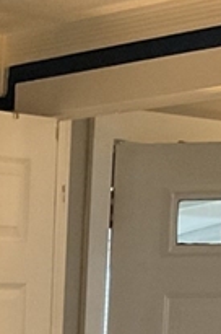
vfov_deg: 12.7
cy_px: 557
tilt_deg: -9.7
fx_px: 1395
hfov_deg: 8.5
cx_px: -236
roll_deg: +0.4
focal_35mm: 151
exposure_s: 1/60
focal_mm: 3
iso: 250
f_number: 1.8
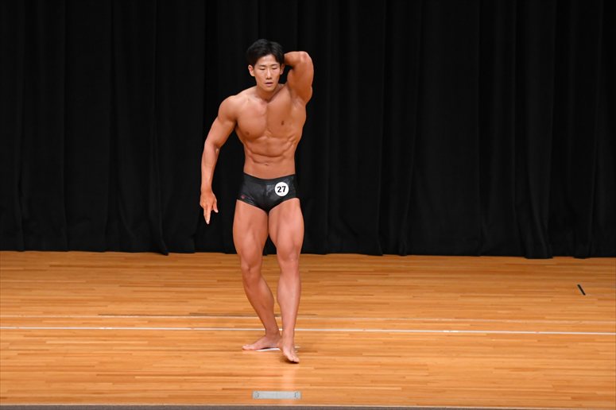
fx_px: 3848
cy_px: 205
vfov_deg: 6.1
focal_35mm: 225
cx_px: 308
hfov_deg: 9.2
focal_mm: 150
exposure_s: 1/400
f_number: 5.6
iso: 3200
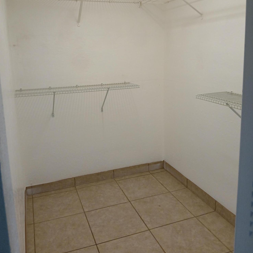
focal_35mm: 31
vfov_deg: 52.0
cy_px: 94
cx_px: 126
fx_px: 256
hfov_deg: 52.5
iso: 160
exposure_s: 1/60
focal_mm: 3.98
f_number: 1.8
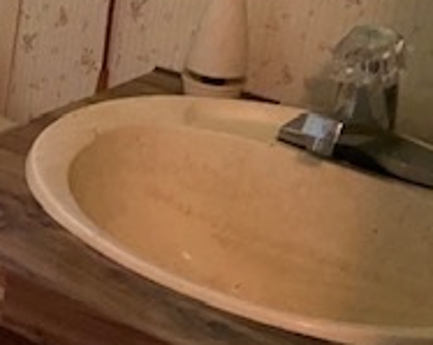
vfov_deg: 17.6
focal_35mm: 87
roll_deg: -4.4
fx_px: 1113
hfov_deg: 19.3
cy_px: 116
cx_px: -215
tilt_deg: -20.1
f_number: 1.8
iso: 800
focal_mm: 4.25
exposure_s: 1/30
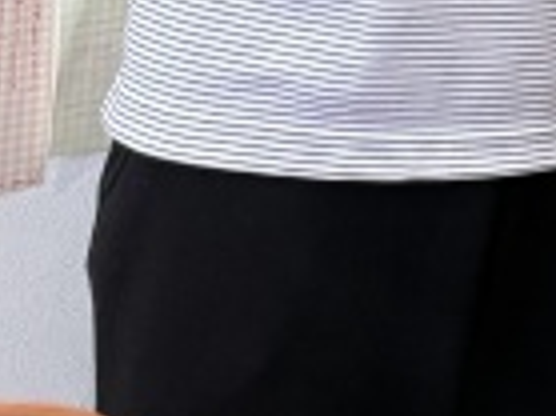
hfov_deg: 11.8
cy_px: -708
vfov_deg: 9.4
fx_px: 2134
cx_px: 1372
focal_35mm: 133
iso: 200
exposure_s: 1/120
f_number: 1.78
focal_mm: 6.76
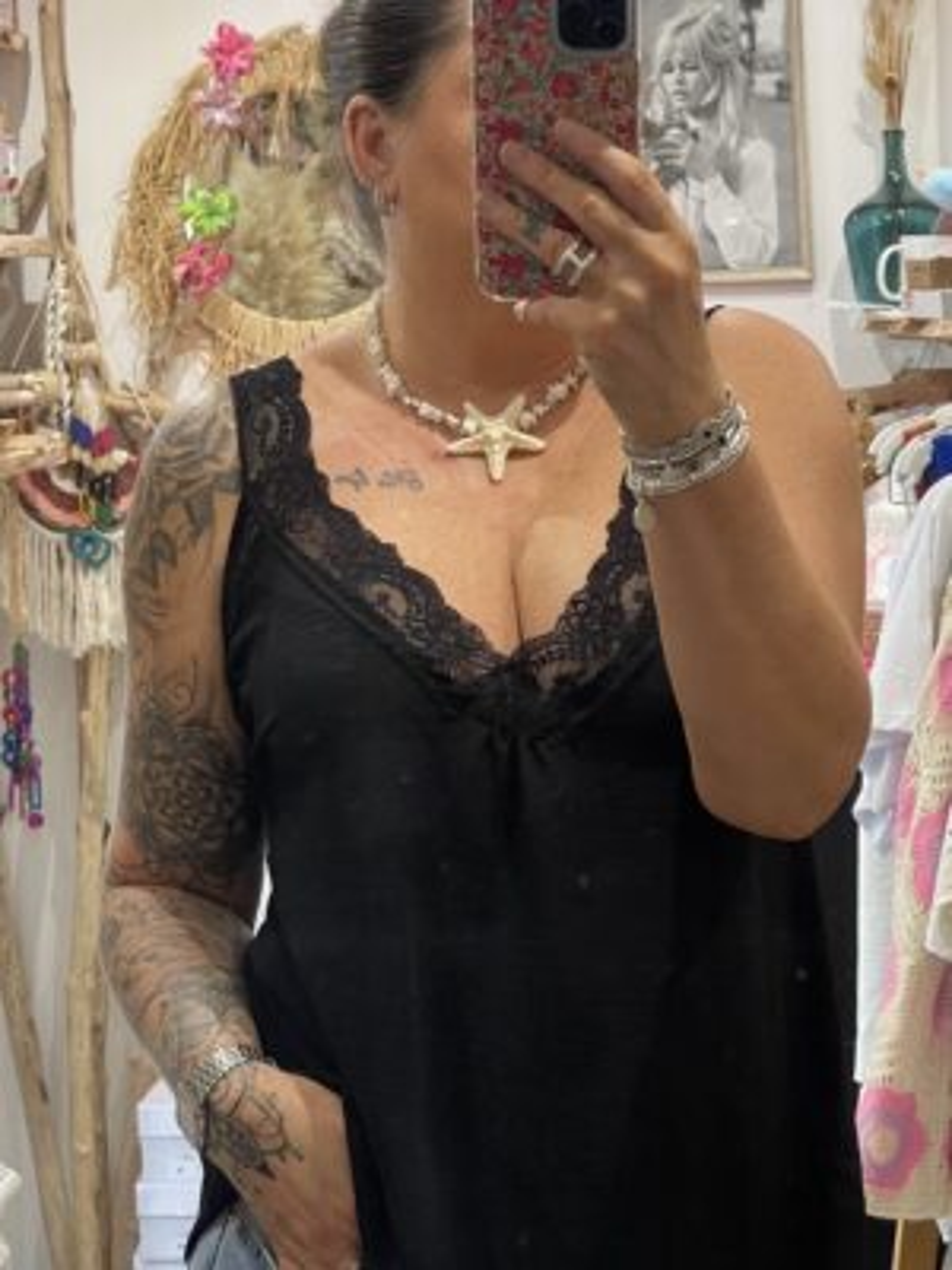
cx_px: 476
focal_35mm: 64
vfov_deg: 30.3
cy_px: 635
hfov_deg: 22.9
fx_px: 2347
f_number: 2.2
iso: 200
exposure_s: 1/50
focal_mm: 7.5
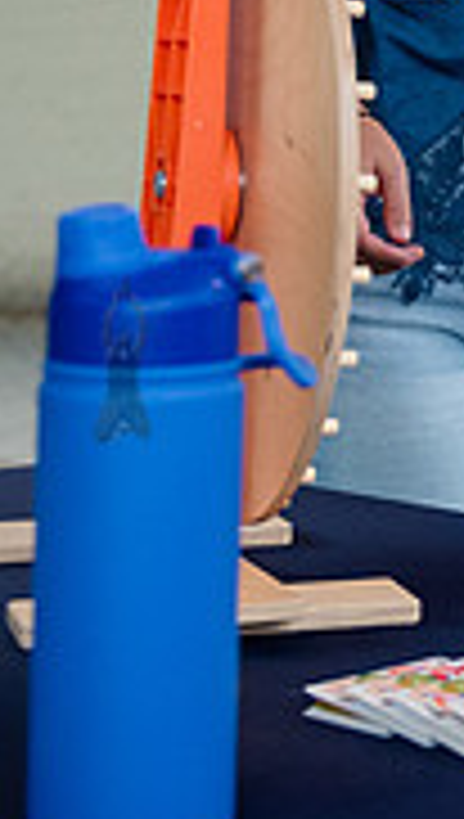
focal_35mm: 108
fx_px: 2351
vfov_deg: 19.5
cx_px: 822
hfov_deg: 10.6
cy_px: 146
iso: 3200
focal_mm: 29
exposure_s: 1/100
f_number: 2.8
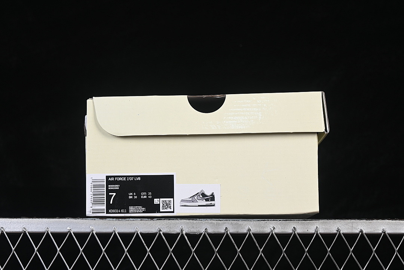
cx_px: 202
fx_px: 842
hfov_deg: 27.0
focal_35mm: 75
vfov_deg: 18.2
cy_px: 135
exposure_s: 1/80
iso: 160
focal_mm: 50
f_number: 8
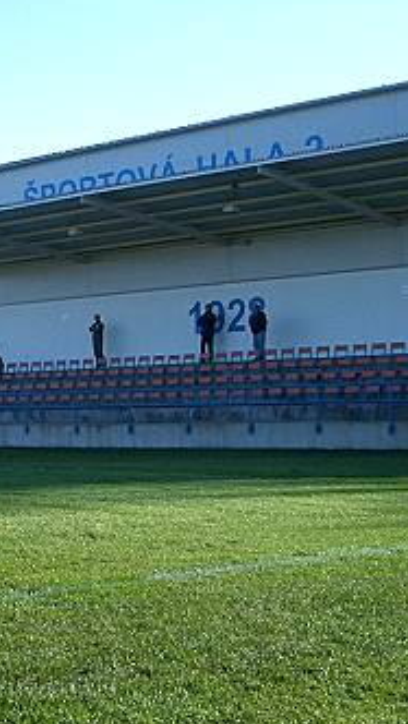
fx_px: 1326
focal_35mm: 69
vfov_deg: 30.6
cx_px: -65
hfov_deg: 16.8
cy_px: 373
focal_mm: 5.8
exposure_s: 1/320
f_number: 4.3
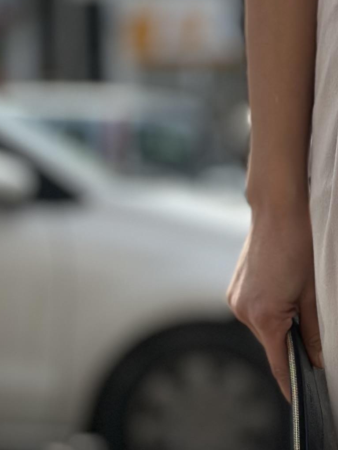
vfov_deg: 10.5
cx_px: 504
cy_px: 218
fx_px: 2461
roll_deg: +1.1
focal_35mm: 189
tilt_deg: -2.1
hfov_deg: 7.7
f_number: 1.78
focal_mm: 6.86
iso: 80
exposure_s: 1/6623
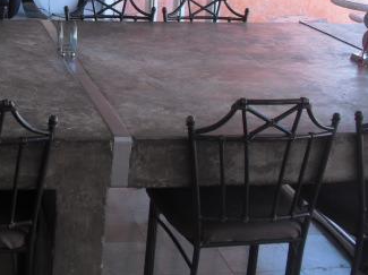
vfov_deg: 20.1
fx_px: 754
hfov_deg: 26.2
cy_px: 6
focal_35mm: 71
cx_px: 10
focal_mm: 6.3
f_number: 3.1
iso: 100
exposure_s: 1/60
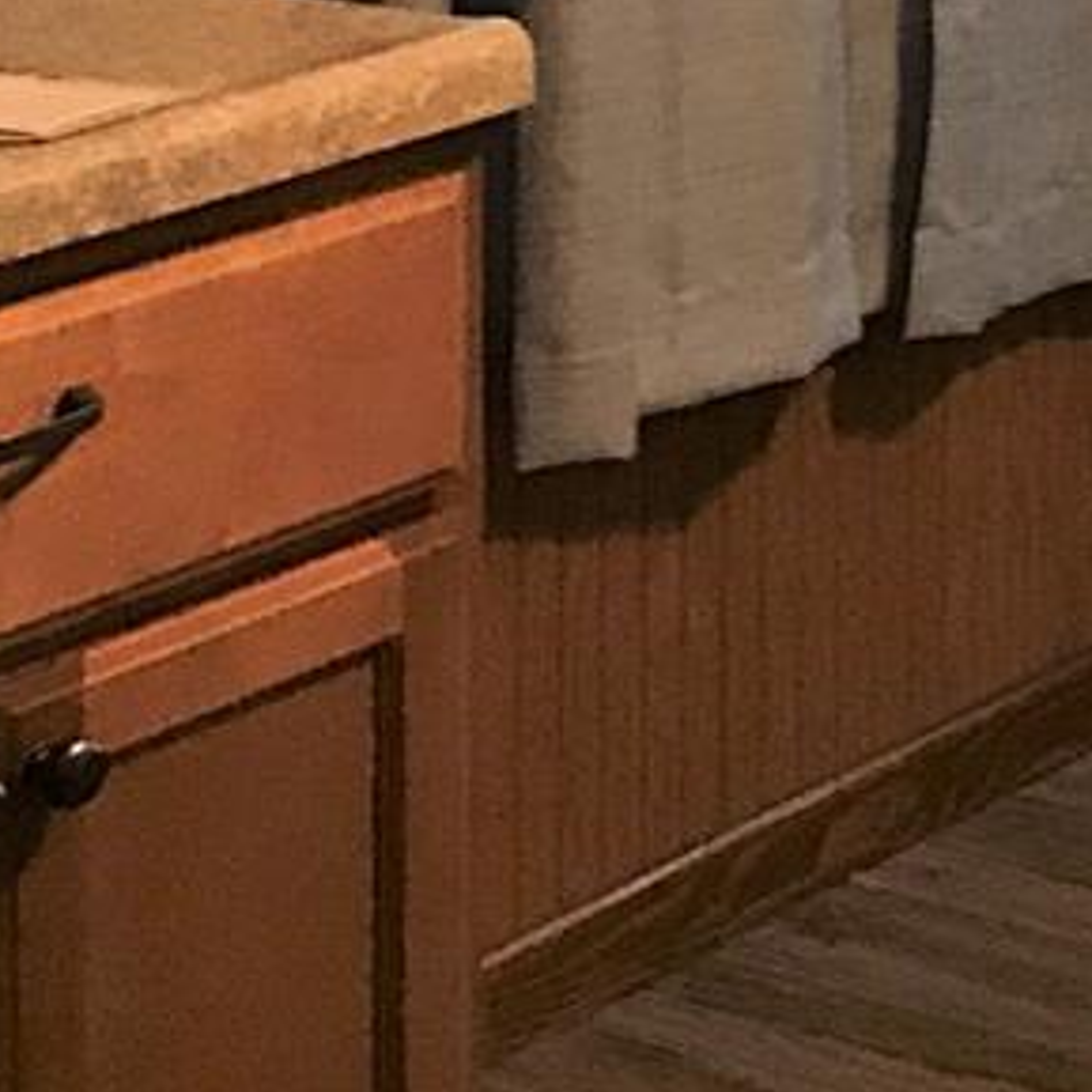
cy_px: -835
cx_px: 2619
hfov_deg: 10.8
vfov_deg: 11.8
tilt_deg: -3.2
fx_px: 4890
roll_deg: -1.7
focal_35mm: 137
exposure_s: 1/20
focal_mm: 3.99
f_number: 1.8
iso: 40
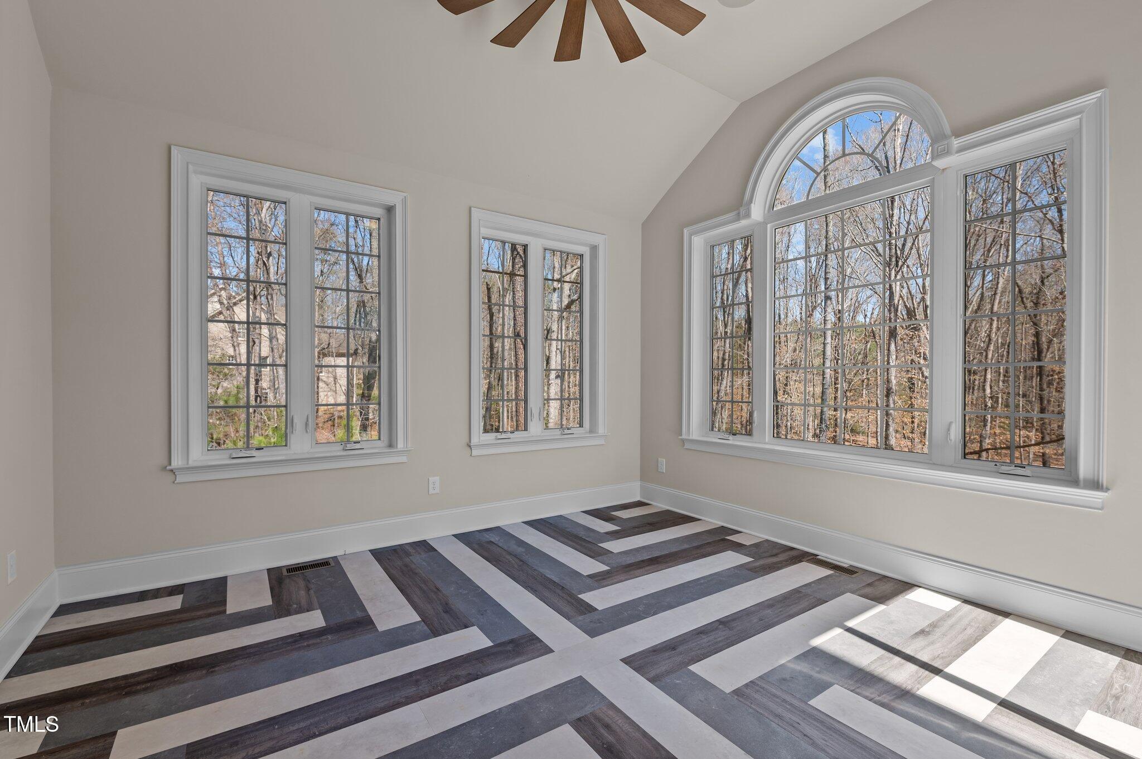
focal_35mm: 15
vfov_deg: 77.2
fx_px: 475
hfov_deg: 100.4
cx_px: 571
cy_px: 380
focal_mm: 15
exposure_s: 1/60
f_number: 6.3
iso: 400
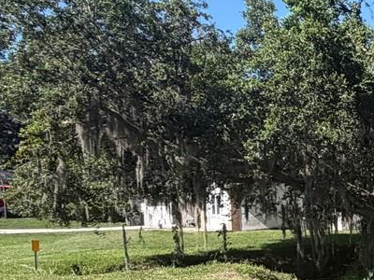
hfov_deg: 22.7
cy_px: 242
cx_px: 644
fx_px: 605
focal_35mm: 56
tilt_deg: -4.0
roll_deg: -0.6
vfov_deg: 25.4
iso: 40
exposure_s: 1/726
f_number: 2.2
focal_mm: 2.22
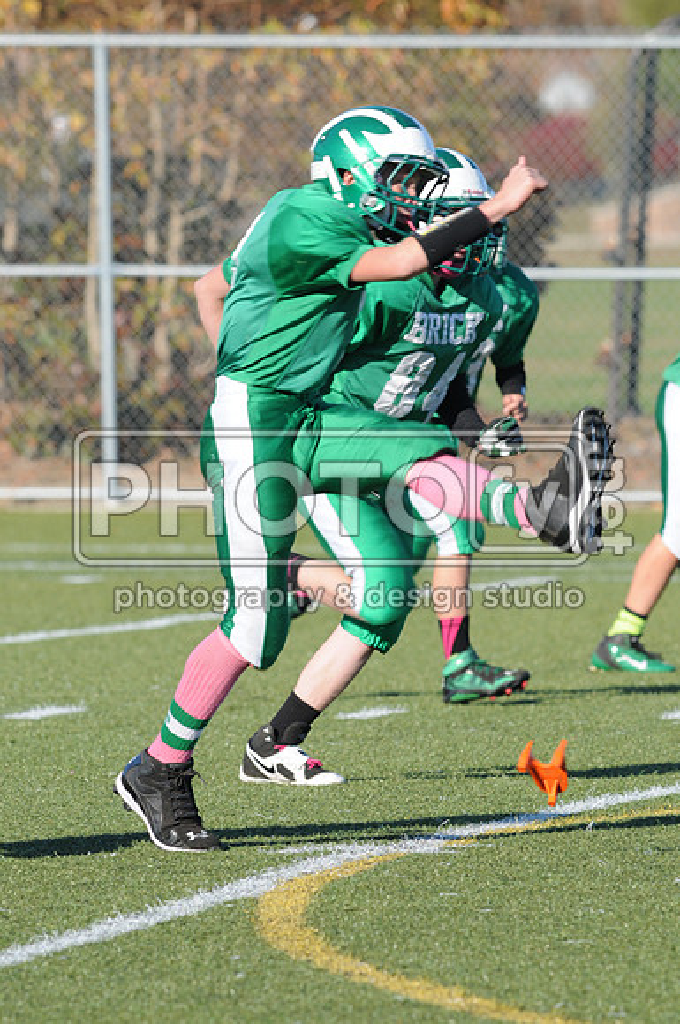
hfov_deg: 3.0
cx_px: 340
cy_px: 512
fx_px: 12787
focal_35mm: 450
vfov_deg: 4.6
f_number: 7.1
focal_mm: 300
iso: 200
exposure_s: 1/500
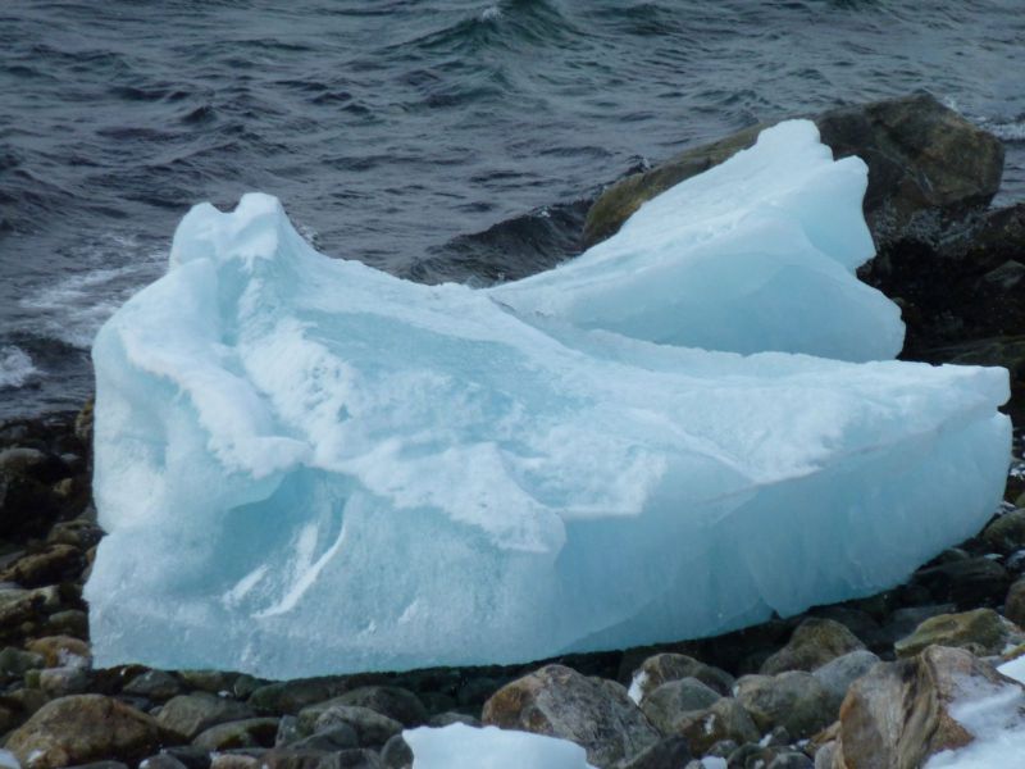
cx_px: 512
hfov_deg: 6.6
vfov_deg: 5.0
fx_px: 8883
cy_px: 384
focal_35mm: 300
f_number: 4.9
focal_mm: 49.2
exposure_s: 1/500
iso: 160
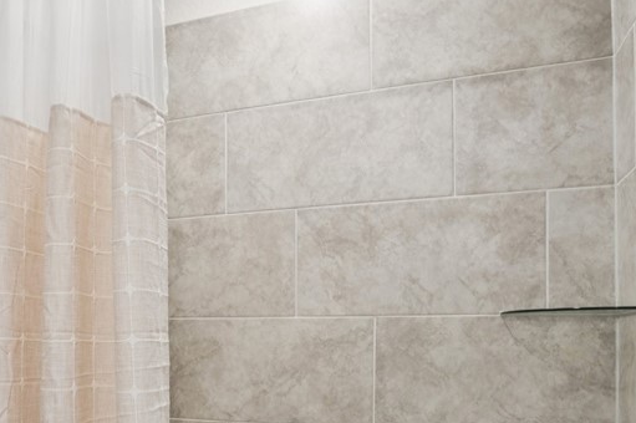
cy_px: 338
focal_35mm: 34
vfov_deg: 37.5
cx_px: 138
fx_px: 600
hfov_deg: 52.6
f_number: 8
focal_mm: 16
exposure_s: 1/10
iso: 400
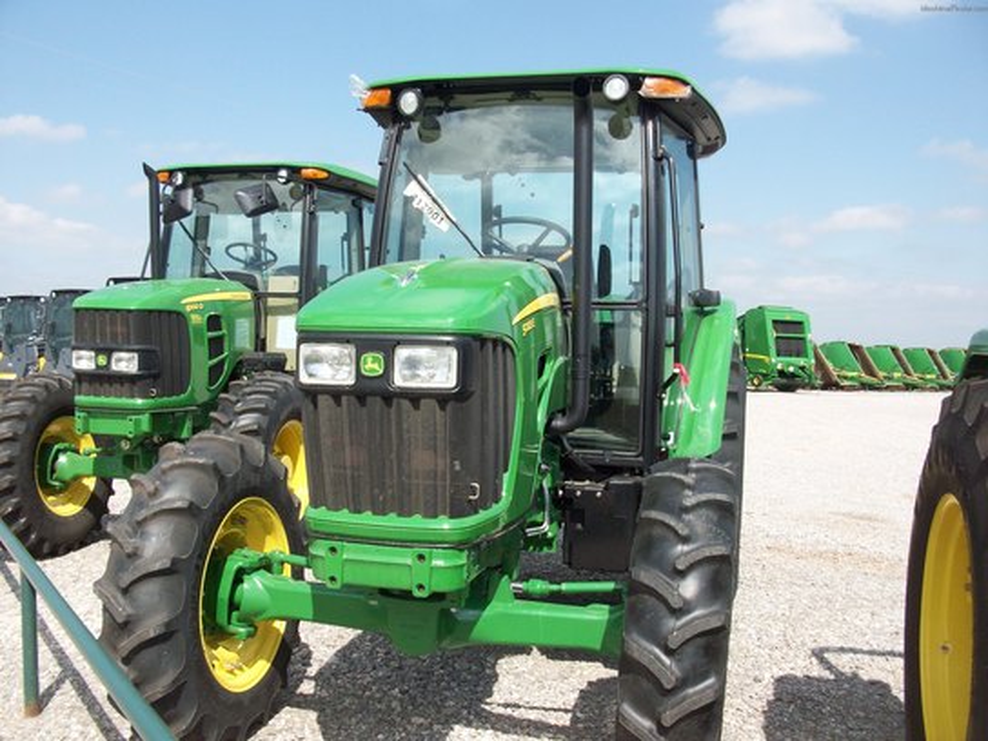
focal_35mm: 34
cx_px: 494
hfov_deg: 54.0
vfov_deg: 41.8
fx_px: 970
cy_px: 370
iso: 64
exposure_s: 1/271
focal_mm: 5.7
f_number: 5.5
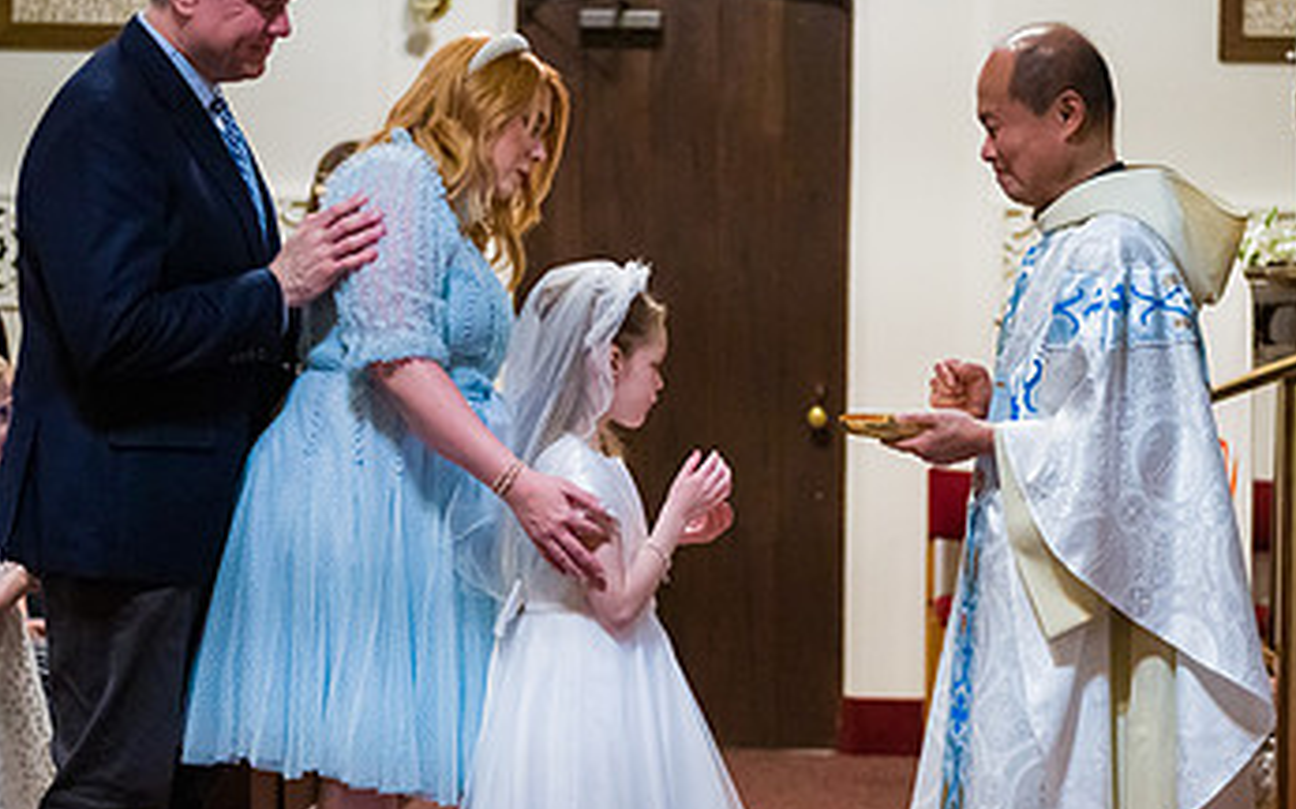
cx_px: 655
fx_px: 3743
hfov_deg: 19.6
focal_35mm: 106
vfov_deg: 12.3
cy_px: 476
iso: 6400
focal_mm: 62
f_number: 3.2
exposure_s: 1/400
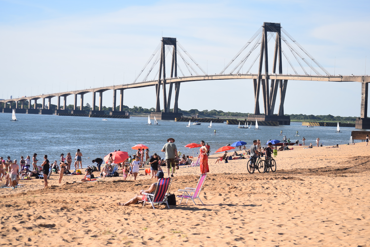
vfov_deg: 13.8
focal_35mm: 99
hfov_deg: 20.6
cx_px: 185
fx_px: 1018
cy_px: 124
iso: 200
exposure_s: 1/800
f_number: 7.1
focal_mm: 66
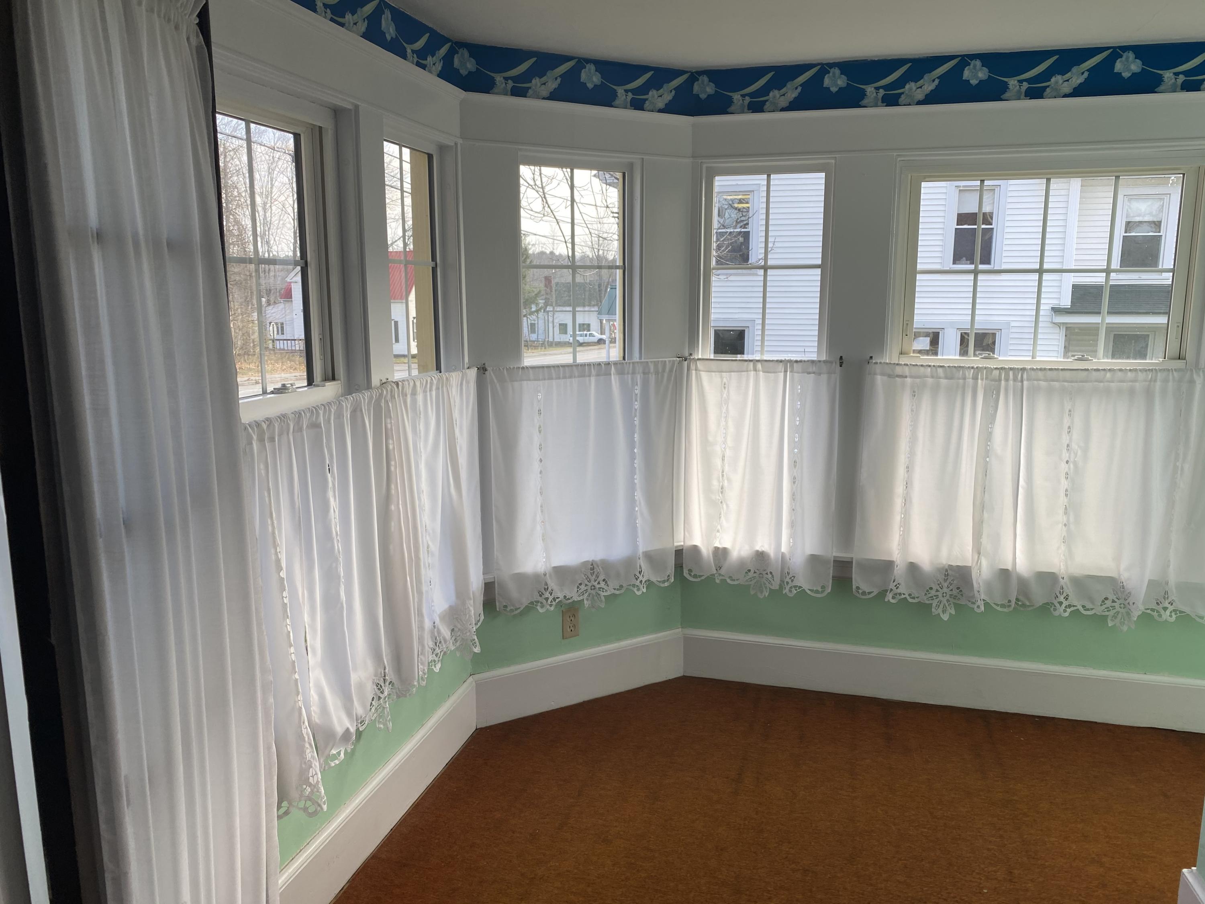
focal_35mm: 26
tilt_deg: -9.3
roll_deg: -0.2
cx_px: 602
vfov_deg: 53.1
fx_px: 905
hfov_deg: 67.3
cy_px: 452
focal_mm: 4.25
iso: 32
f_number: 1.8
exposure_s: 1/230
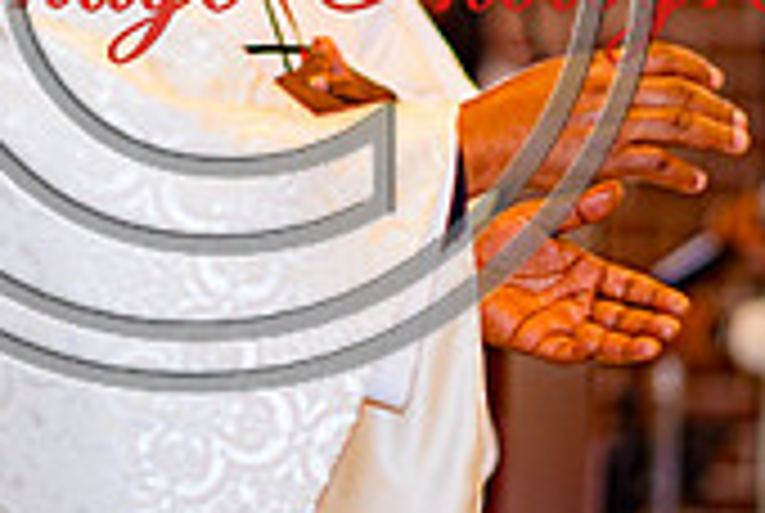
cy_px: -34
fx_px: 7621
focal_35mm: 358
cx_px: 194
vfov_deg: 3.8
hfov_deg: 5.7
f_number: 1.4
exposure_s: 1/100
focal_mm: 105
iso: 140
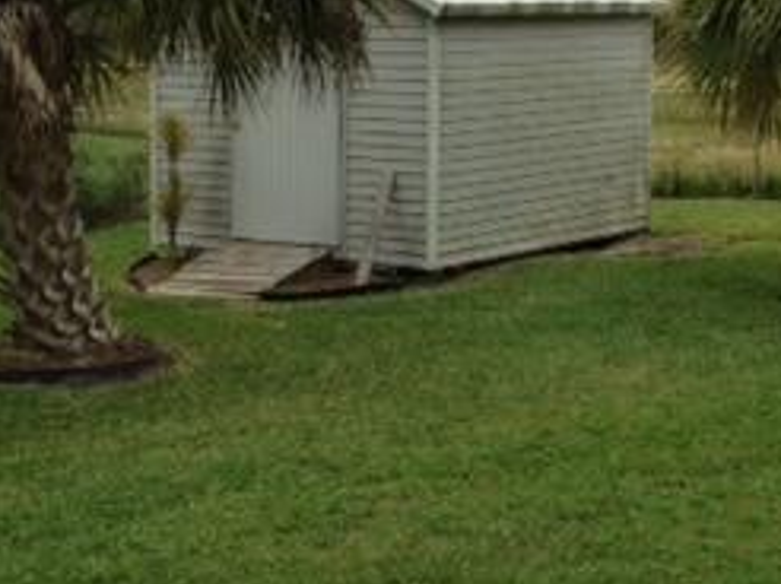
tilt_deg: -4.6
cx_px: 448
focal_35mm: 86
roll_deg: +0.0
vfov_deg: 17.1
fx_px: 1938
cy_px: 292
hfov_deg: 22.8
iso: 50
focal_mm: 4.12
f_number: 2.4
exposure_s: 1/241
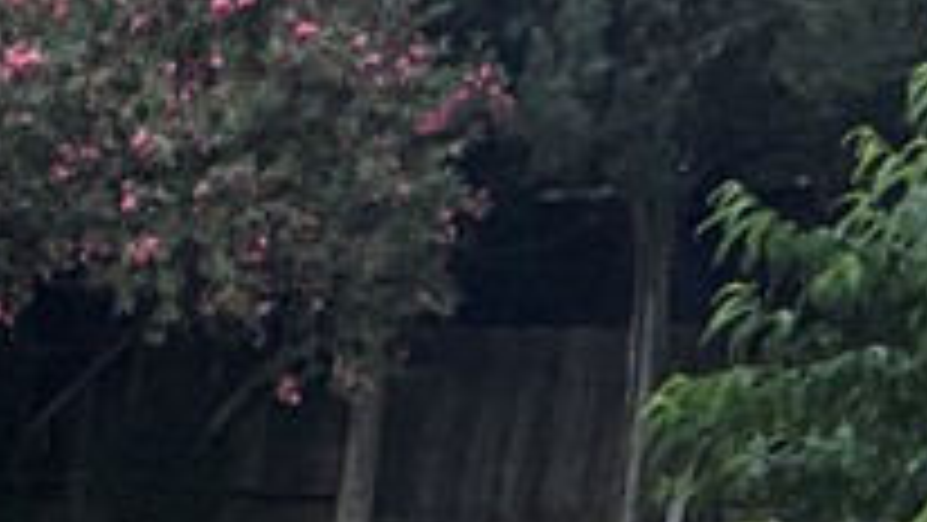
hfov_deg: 22.8
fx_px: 1869
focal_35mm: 76
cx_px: -454
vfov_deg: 14.2
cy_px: 927
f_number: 2.2
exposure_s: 1/1033
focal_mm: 2.22
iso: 16
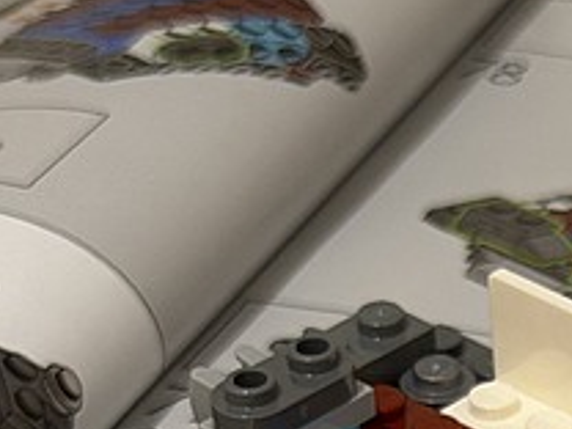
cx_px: 786
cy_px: 683
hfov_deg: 10.7
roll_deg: +1.0
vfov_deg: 8.1
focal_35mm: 180
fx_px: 2974
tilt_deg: -36.4
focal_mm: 6.76
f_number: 1.78
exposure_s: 1/60
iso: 200
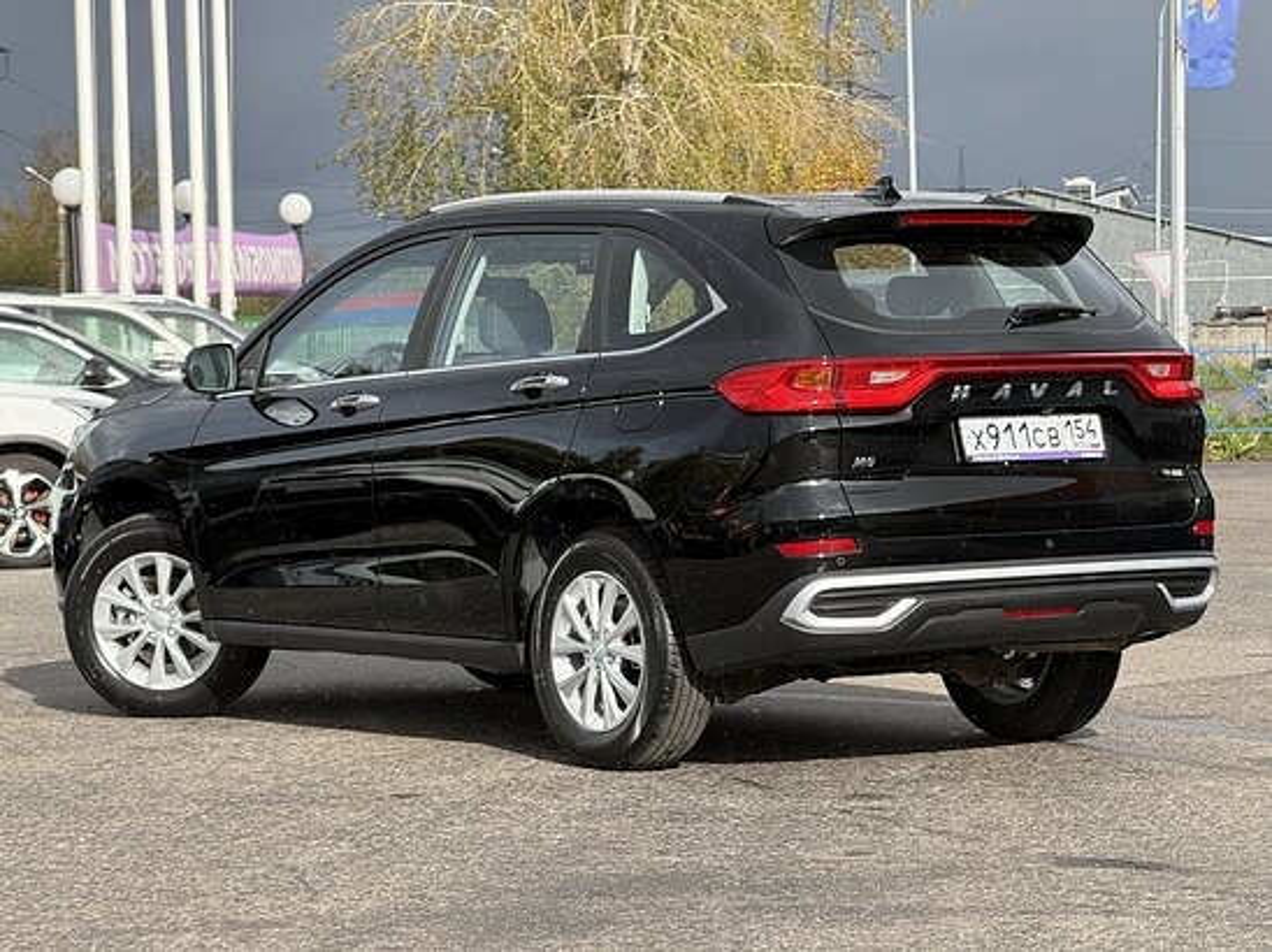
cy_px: 476
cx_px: 636
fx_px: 4406
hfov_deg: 16.4
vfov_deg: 12.3
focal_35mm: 120
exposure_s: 1/529
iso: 64
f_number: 2.8
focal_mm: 15.66
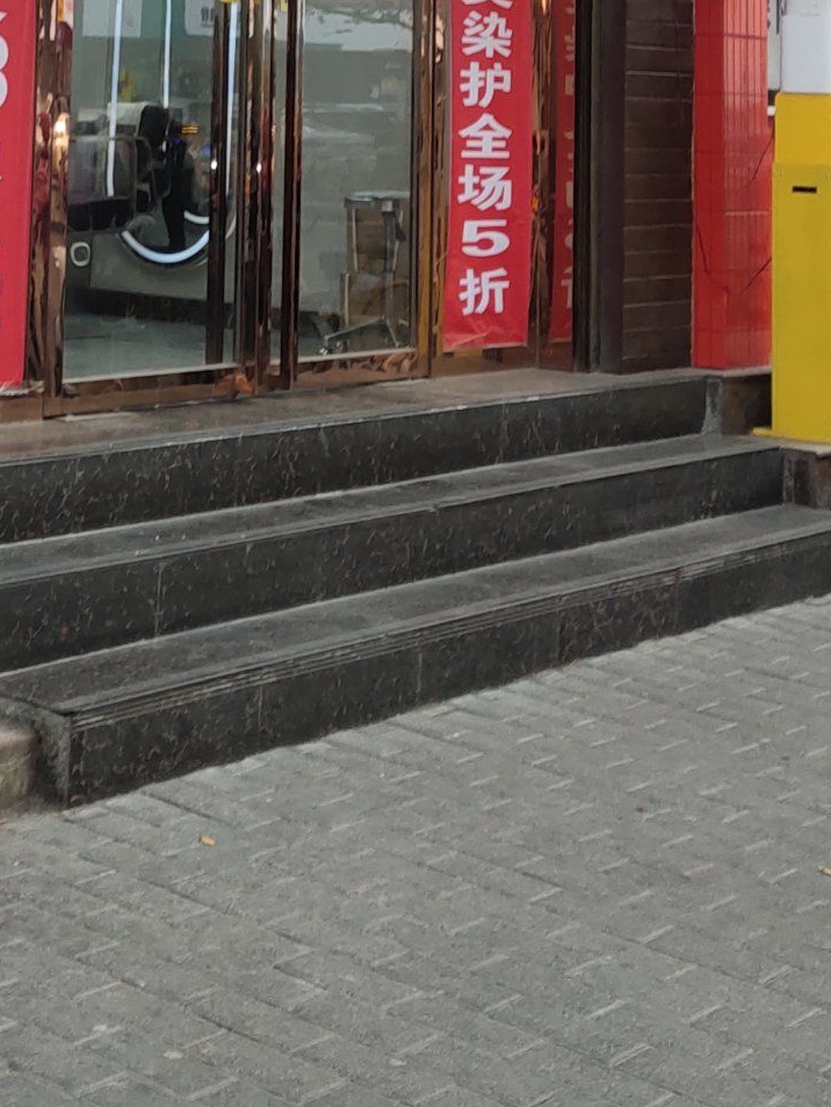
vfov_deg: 22.0
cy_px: -180
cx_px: 201
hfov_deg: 17.7
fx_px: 2656
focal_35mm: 83
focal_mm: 4.27
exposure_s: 1/112
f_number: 1.8
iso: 50
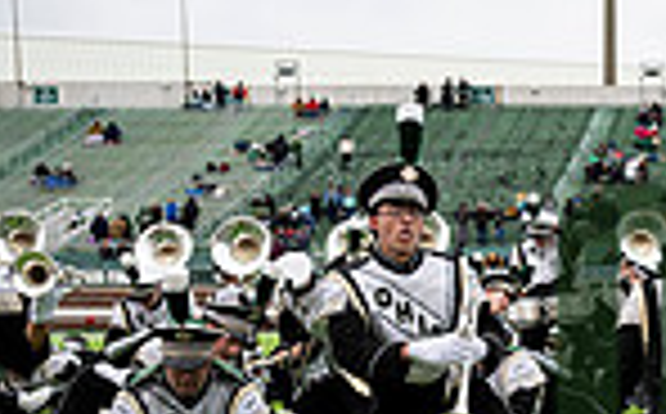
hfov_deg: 19.7
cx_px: 896
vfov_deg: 13.4
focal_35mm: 96
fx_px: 1740
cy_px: 398
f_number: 2.8
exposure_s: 1/500
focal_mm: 24
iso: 100
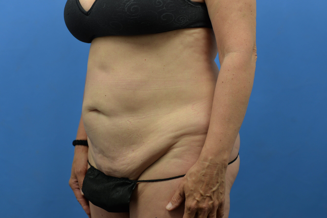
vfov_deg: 22.6
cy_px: 109
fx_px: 545
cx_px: 164
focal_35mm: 60
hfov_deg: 33.4
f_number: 4
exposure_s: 1/250
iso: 450
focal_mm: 60
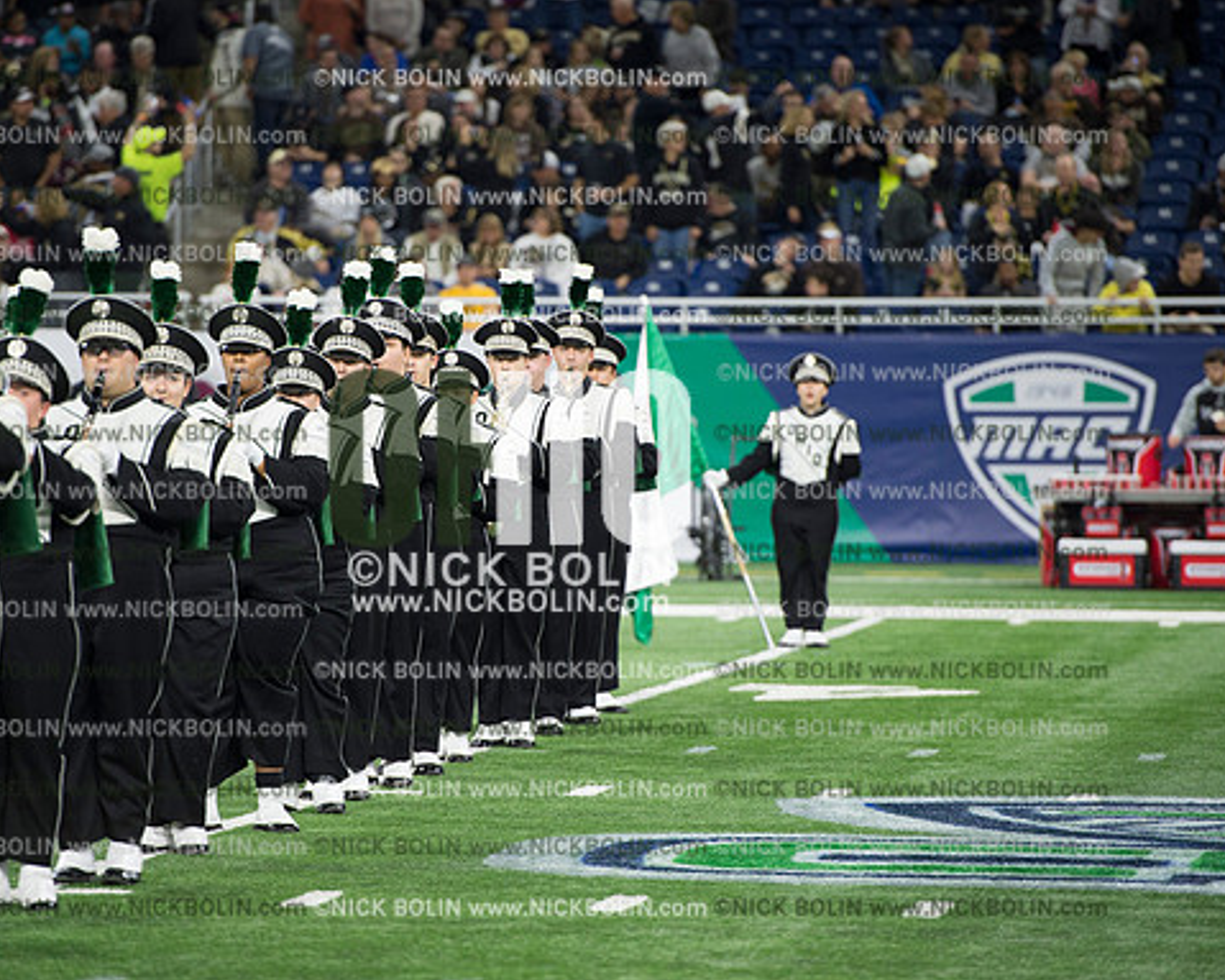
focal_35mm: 227
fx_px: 8228
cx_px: 509
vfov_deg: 6.8
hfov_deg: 8.5
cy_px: 491
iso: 2500
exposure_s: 1/1000
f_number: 3.5
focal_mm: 200
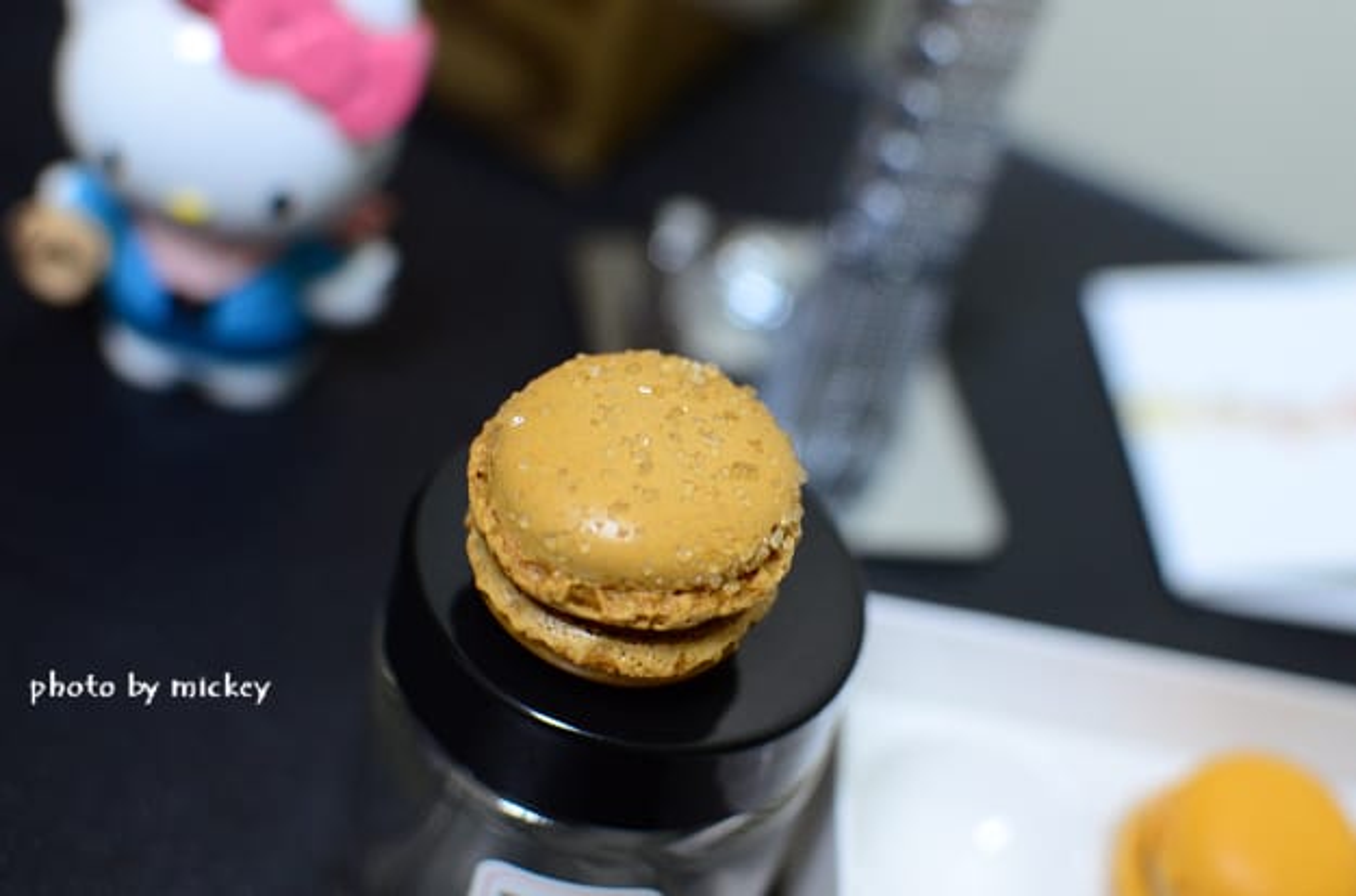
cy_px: 448
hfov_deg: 37.9
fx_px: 1972
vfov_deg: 25.6
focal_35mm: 52
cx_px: 678
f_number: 3.2
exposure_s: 1/50
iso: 1250
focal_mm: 35
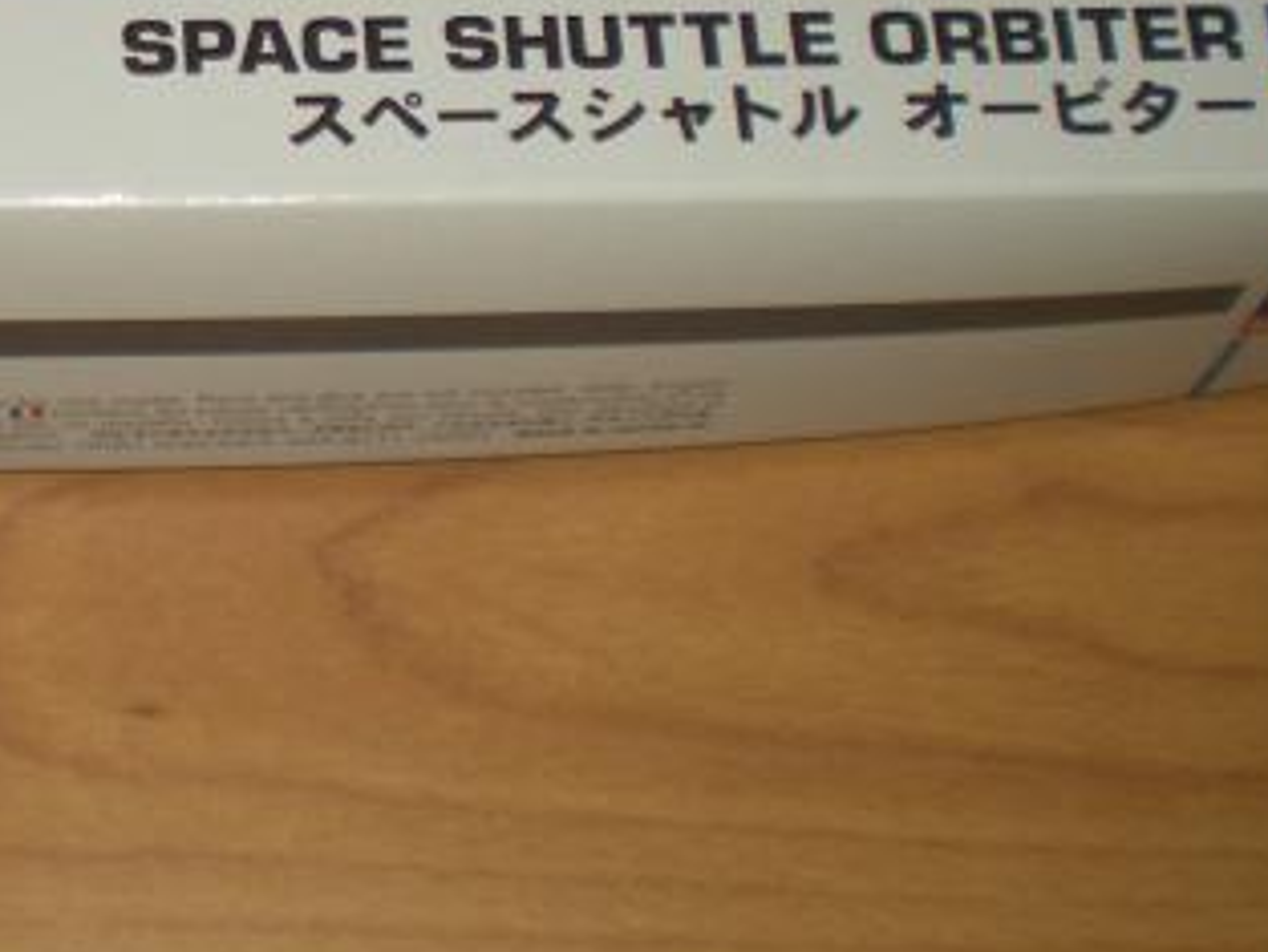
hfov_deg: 19.6
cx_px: -41
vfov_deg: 14.8
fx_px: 3555
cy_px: -178
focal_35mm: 97
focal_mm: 6.3
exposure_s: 1/60
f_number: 3.1
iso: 64
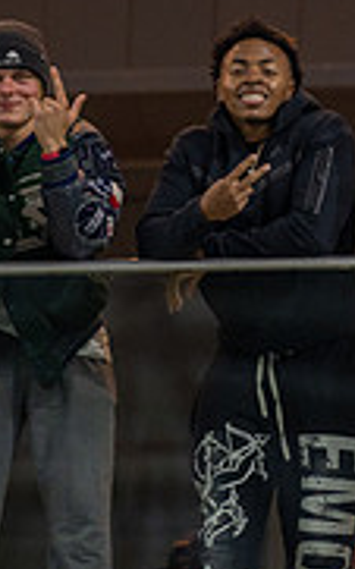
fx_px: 8459
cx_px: -45
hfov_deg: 2.4
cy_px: 280
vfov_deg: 3.9
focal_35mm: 546
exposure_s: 1/400
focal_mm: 135
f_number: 1.8
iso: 500
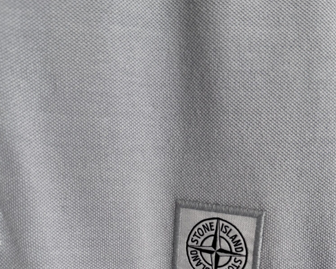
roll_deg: +0.9
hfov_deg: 45.4
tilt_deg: -16.0
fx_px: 398
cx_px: 212
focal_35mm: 40
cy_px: 236
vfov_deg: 35.4
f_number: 1.78
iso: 125
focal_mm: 6.76
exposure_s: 1/121
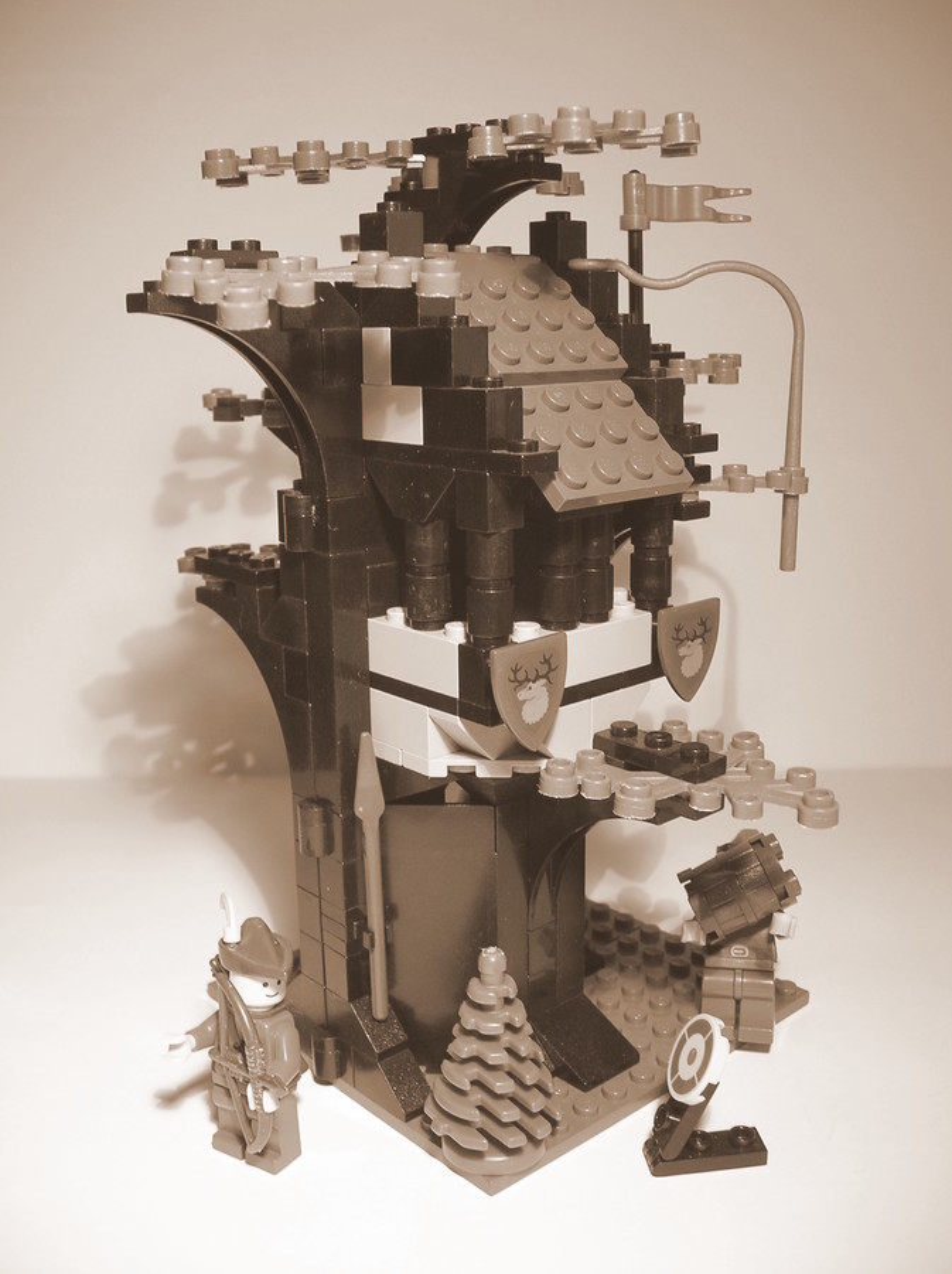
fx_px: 1249
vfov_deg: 54.0
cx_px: 476
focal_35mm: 34
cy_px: 637
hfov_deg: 41.7
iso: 50
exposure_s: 1/14.7
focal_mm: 5.7
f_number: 2.9
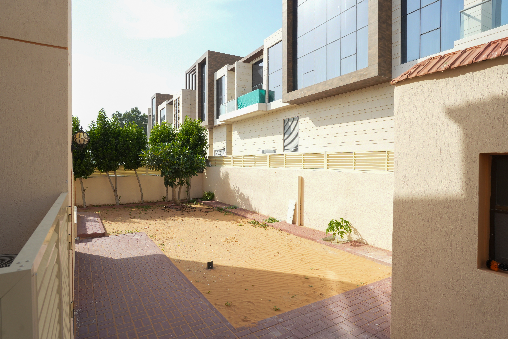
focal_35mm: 20
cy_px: 170
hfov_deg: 84.0
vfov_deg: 61.9
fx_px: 282
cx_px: 254
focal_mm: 20
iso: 200
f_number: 9.5
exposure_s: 1/200
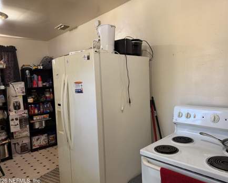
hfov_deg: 66.0
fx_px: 176
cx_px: 118
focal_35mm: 26
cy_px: 94
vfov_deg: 55.0
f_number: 1.78
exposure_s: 1/60
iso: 250
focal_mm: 6.76
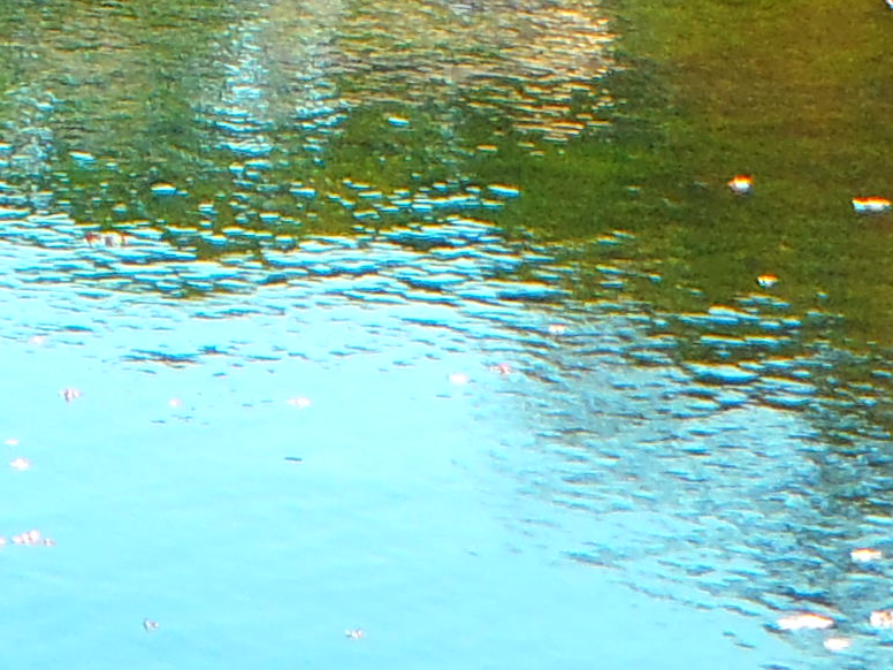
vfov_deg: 7.0
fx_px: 5134
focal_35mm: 199
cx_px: -478
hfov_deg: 9.6
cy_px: -953
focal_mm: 6.53
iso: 80
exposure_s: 1/125
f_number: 5
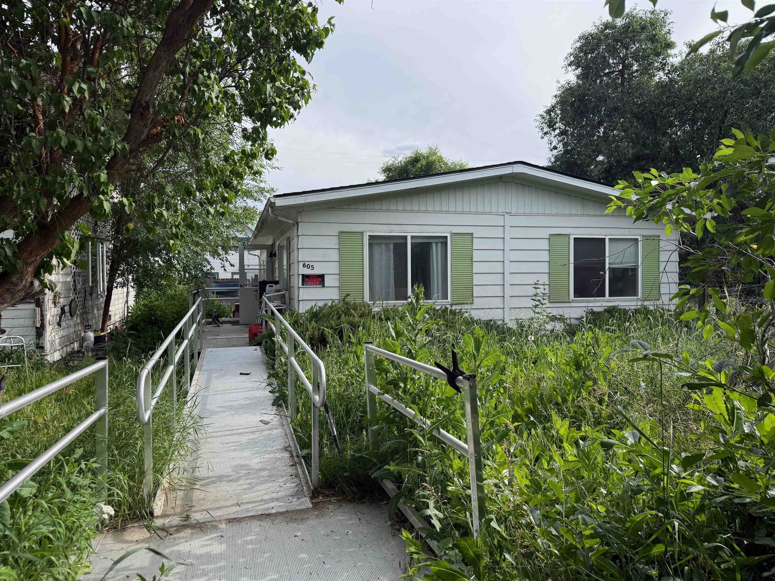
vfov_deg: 56.8
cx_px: 388
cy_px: 290
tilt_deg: -1.2
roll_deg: +0.3
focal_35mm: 24
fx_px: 537
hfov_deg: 71.6
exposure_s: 1/3279
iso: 100
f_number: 1.78
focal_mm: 6.76
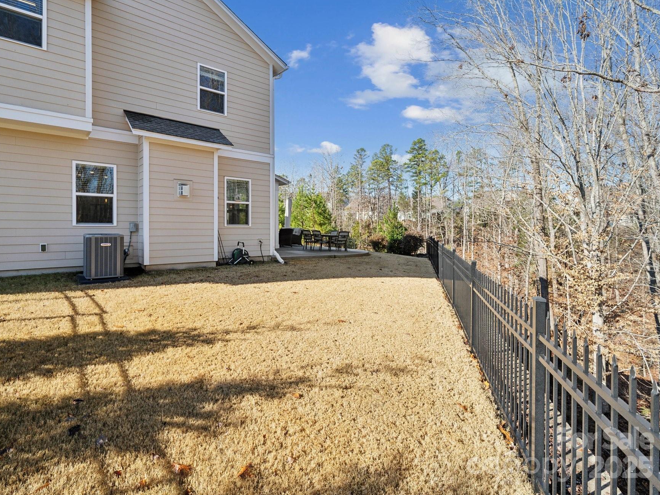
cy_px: 240
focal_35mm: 17
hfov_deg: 90.6
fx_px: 324
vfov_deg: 74.7
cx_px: 293
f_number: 4.5
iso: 100
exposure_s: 1/400
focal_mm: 15
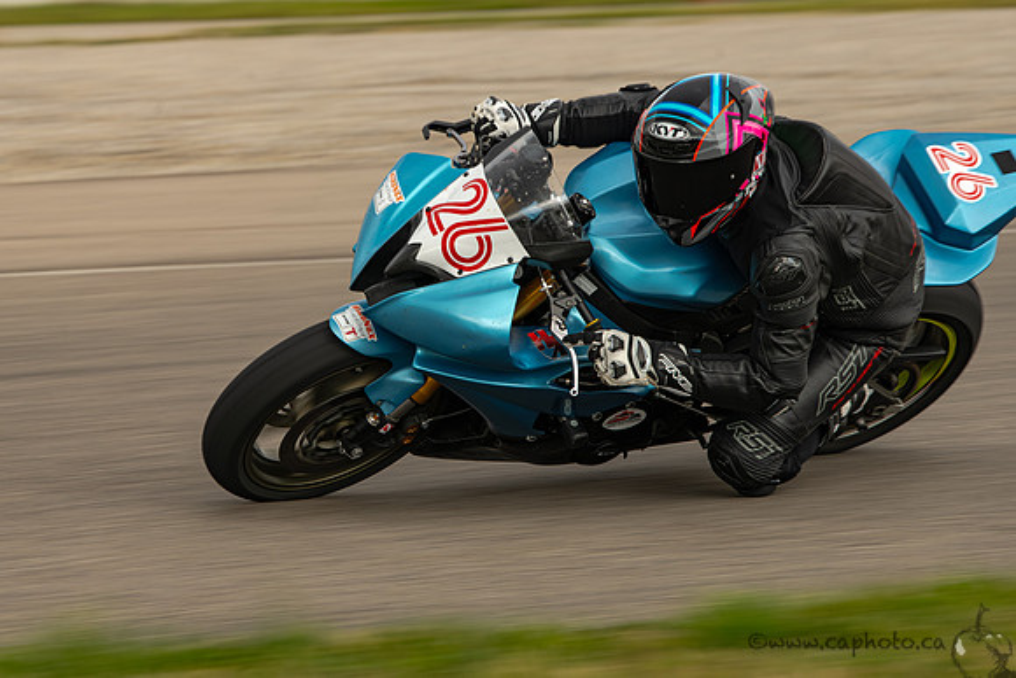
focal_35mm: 243
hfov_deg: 8.5
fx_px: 6867
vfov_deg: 5.7
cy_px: 266
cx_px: 398
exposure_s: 1/160
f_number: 9
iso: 160
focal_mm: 200
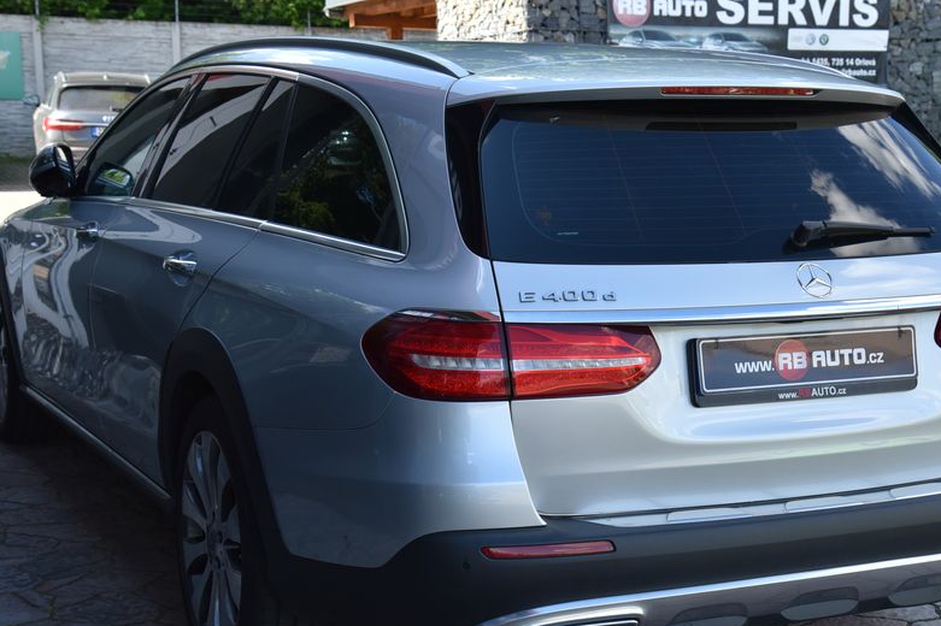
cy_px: 367
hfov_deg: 31.9
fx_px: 1646
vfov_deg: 21.5
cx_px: 530
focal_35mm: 63
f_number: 8
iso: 500
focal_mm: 48
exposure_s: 1/250
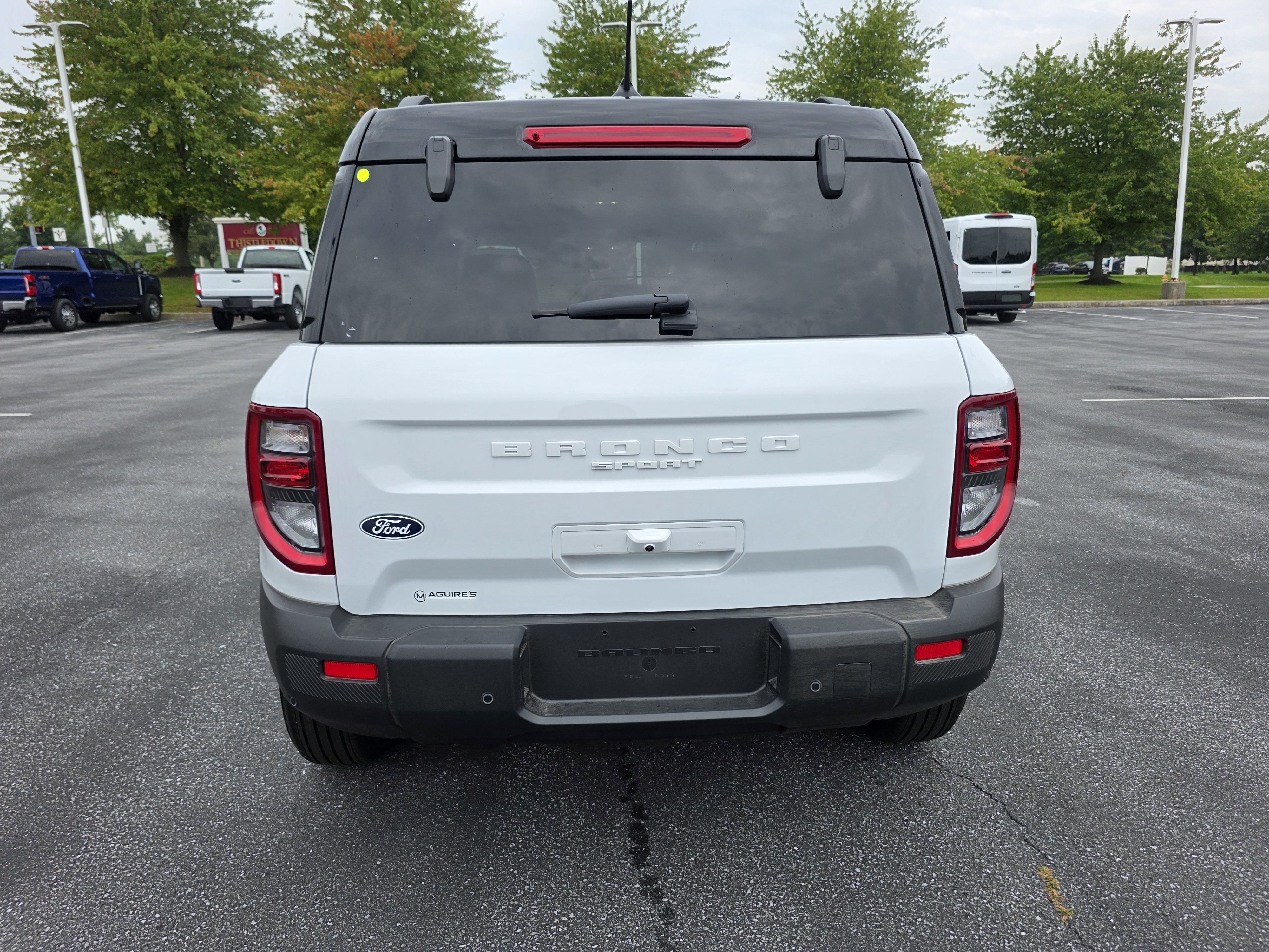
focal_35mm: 23
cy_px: 476
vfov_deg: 58.9
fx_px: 843
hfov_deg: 73.9
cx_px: 634
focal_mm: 6.3
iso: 25
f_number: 1.7
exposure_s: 1/359
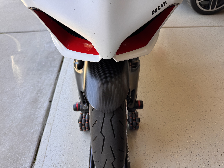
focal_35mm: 24
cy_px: 84
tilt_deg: -47.1
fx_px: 155
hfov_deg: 71.6
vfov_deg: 56.8
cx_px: 112
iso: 64
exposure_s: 1/204
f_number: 1.78
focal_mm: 6.76
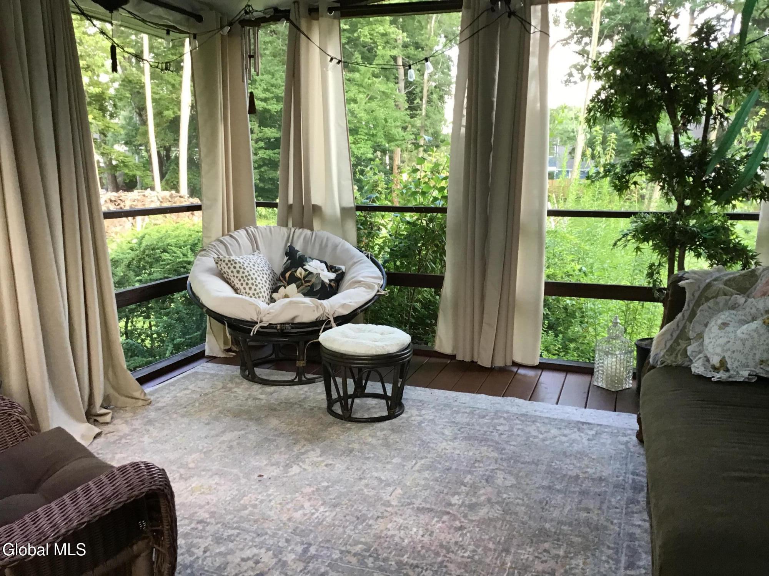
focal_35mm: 31
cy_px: 288
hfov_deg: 58.4
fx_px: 689
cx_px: 384
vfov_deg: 45.4
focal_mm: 3.3
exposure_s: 1/30
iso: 64
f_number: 2.4
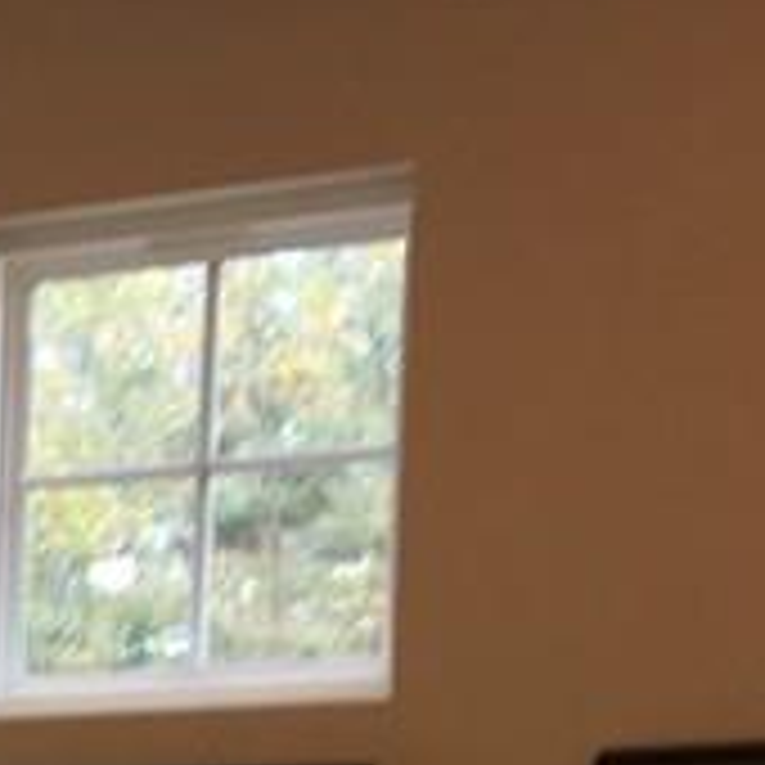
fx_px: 3850
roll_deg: -0.4
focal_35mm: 154
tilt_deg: -8.0
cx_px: -711
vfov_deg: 10.4
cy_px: 1557
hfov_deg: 10.5
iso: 25
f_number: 2.2
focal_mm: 4.15
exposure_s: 1/30
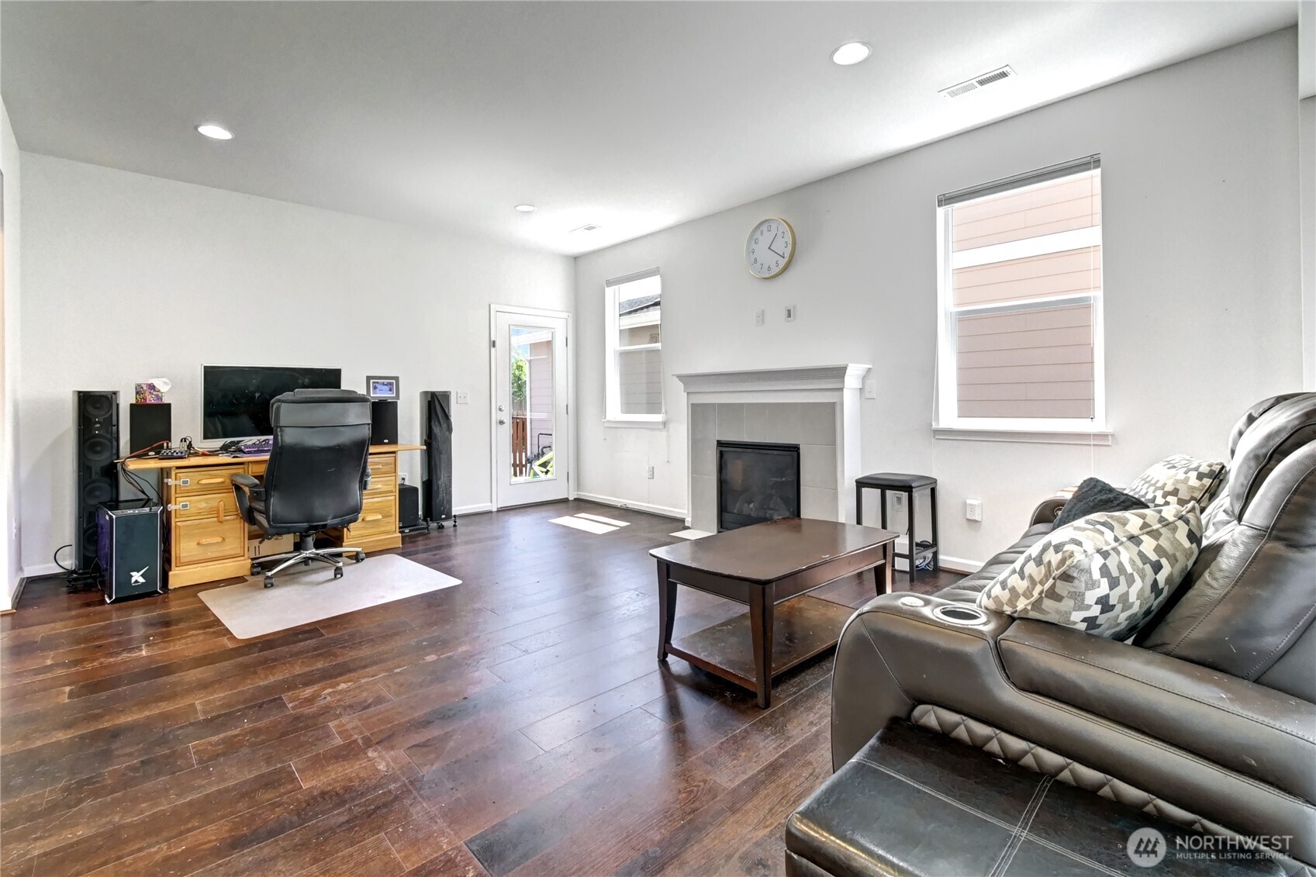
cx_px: 658
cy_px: 438
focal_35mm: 15
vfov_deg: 77.3
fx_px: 548
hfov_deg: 100.4
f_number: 11
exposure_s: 1/6
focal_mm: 10
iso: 3200
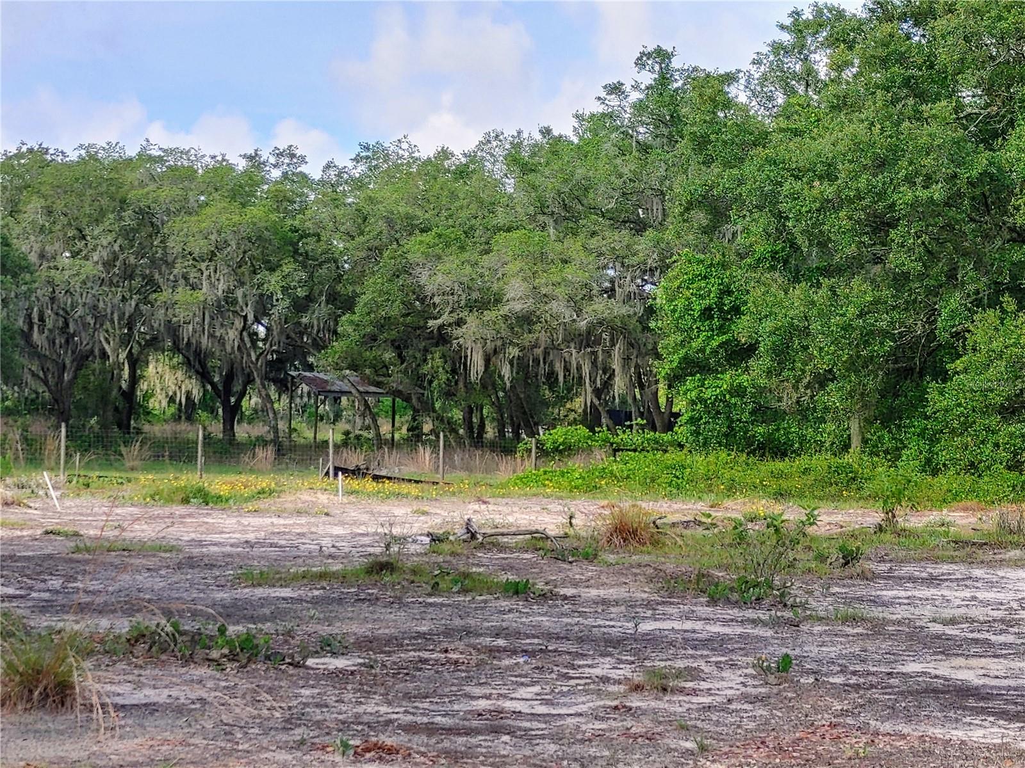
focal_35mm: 80
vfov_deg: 18.4
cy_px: 384
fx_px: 2369
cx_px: 512
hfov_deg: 24.4
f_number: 1.8
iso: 50
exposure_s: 1/391
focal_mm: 5.58
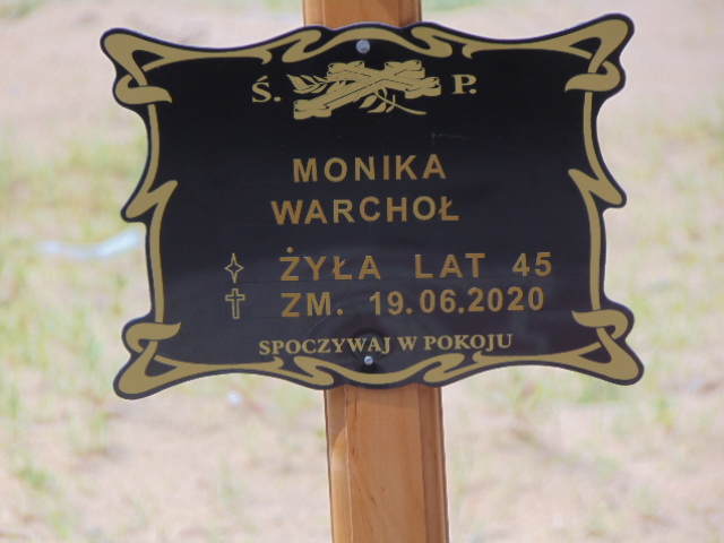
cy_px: 272
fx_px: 7927
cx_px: 362
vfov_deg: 3.9
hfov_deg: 5.2
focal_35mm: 379
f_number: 4.2
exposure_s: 1/500
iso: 80
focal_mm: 68
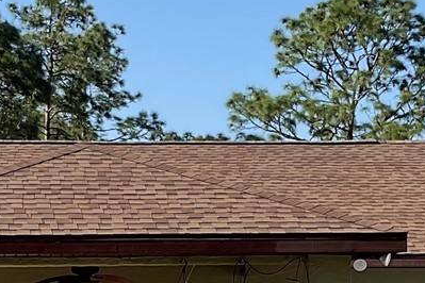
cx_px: 132
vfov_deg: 11.1
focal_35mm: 121
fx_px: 1428
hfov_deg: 16.9
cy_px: 360
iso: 16
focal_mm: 3
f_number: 1.8
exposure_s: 1/1279
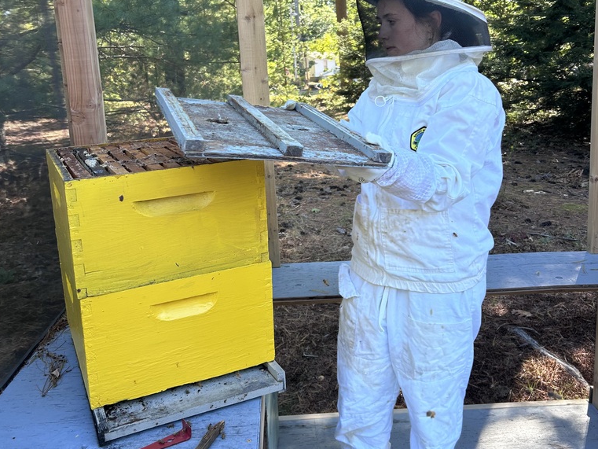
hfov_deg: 52.6
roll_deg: +2.5
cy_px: 173
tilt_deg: -8.6
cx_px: 299
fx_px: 605
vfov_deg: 40.5
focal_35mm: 35
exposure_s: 1/176
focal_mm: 5.7
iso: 40
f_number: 1.5
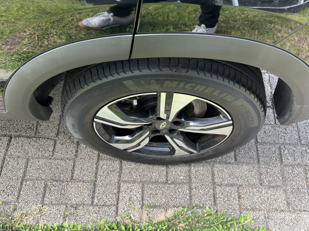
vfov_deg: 40.7
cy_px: 116
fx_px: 312
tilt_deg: -63.8
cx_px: 154
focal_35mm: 35
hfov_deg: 52.6
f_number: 1.78
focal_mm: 6.76
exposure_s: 1/175
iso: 80
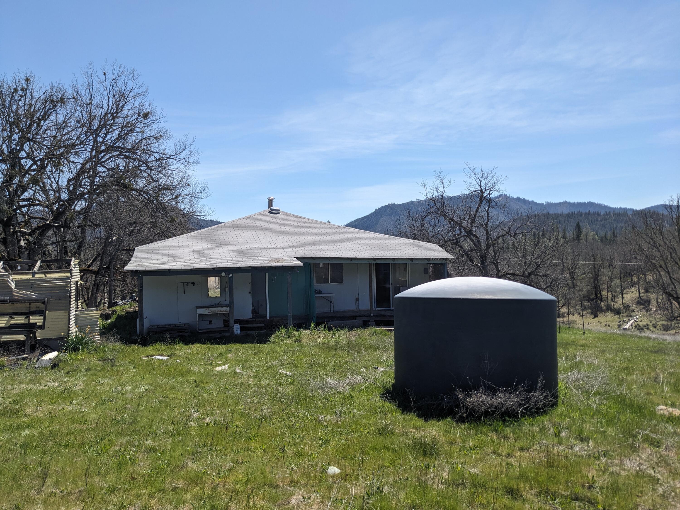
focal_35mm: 27
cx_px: 340
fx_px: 530
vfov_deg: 51.4
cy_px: 255
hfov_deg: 65.3
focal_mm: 4.38
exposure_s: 1/3356
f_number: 1.73
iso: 58
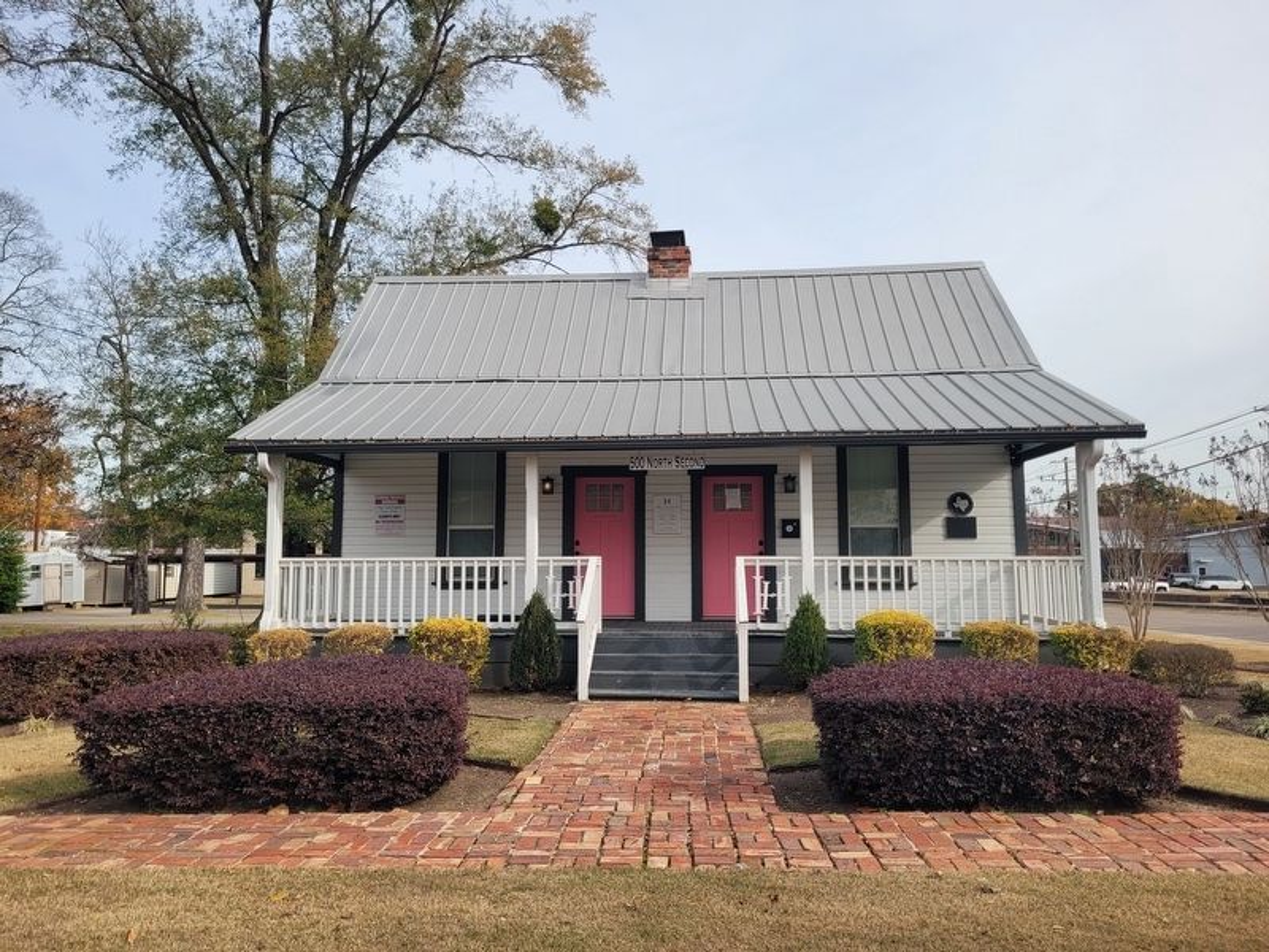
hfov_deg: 67.3
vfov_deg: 53.1
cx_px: 634
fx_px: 953
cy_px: 476
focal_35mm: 26
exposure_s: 1/1501
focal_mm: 5.4
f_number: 1.8
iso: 40
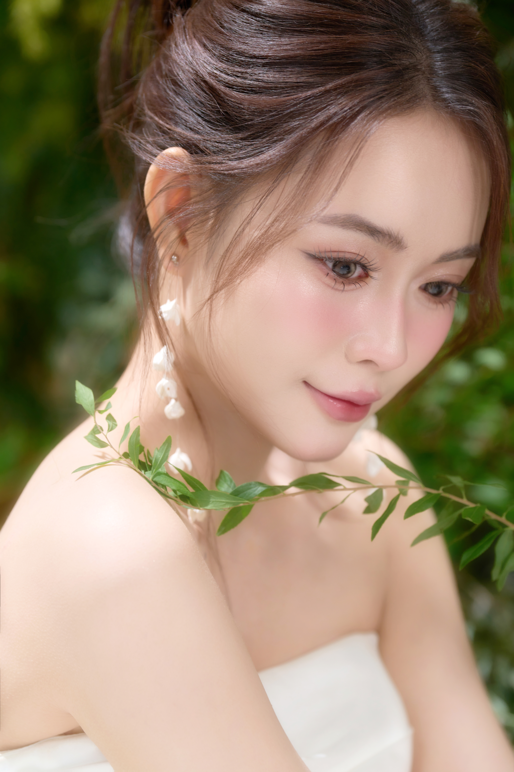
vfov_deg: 13.5
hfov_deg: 9.0
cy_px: 386
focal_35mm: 152
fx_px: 3255
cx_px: 257
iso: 320
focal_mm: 152
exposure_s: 1/80
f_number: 4
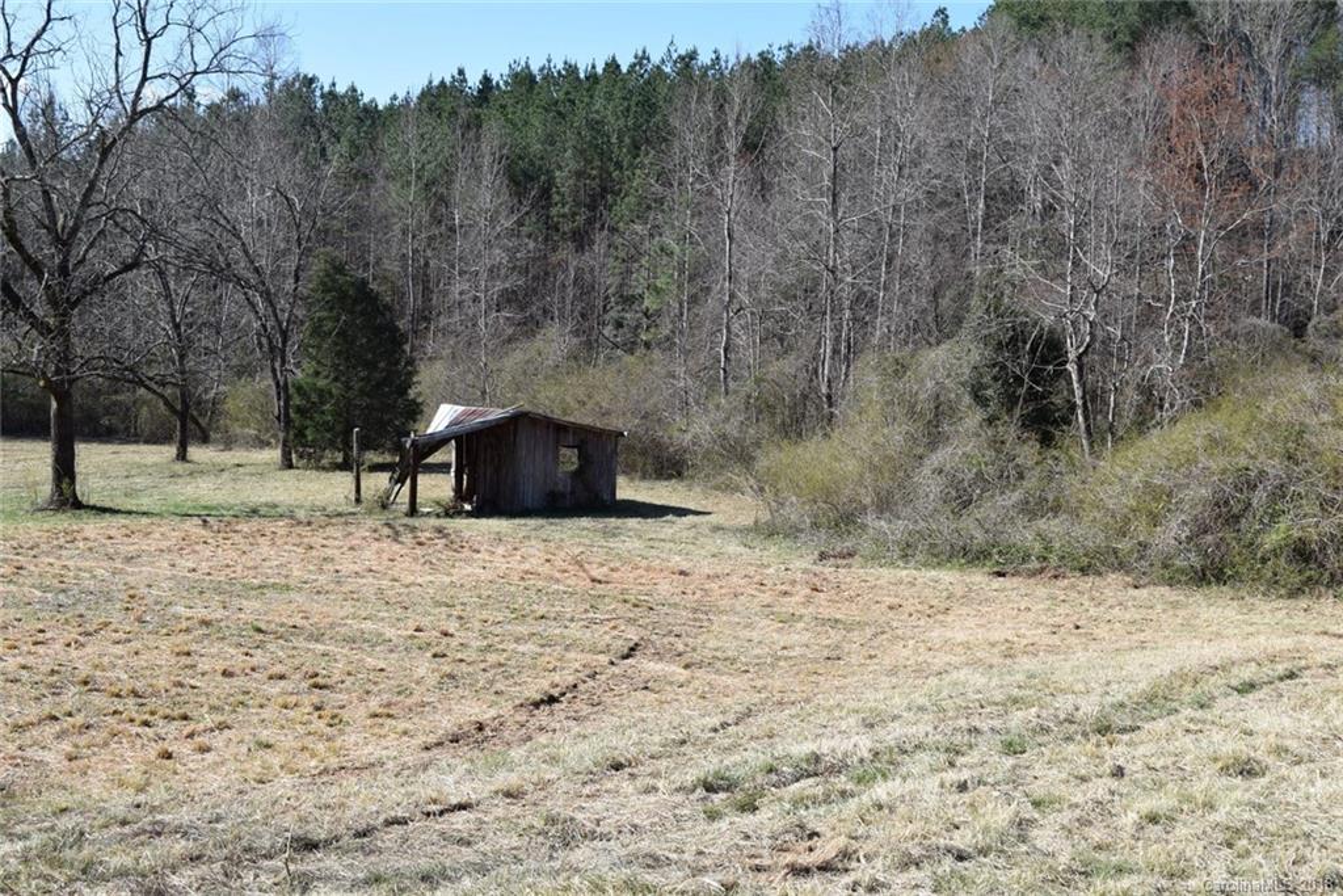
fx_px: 1567
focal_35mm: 42
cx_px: 672
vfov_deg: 31.9
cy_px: 448
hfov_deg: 46.4
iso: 200
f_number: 9
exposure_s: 1/320
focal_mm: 28
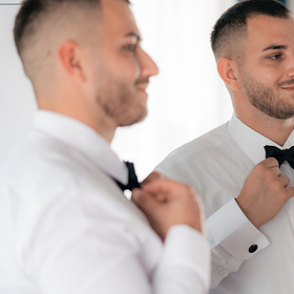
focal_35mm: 161
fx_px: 1547
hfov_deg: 10.8
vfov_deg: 10.9
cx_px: 258
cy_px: 150
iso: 800
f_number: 2
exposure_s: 1/320
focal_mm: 85
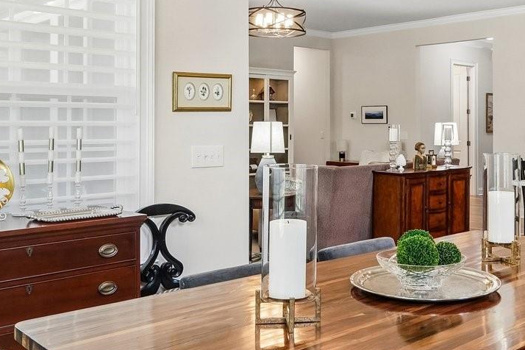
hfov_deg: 45.0
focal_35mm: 43
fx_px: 627
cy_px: 118
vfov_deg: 31.0
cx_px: 331
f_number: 8
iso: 400
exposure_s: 1/8
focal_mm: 10
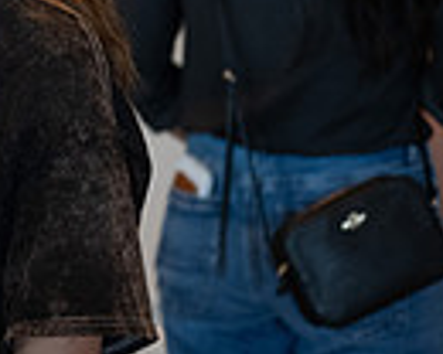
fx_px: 2740
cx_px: -508
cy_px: 19
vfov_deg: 7.4
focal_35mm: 209
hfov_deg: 8.6
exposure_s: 1/160
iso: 1600
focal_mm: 50
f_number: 2.2
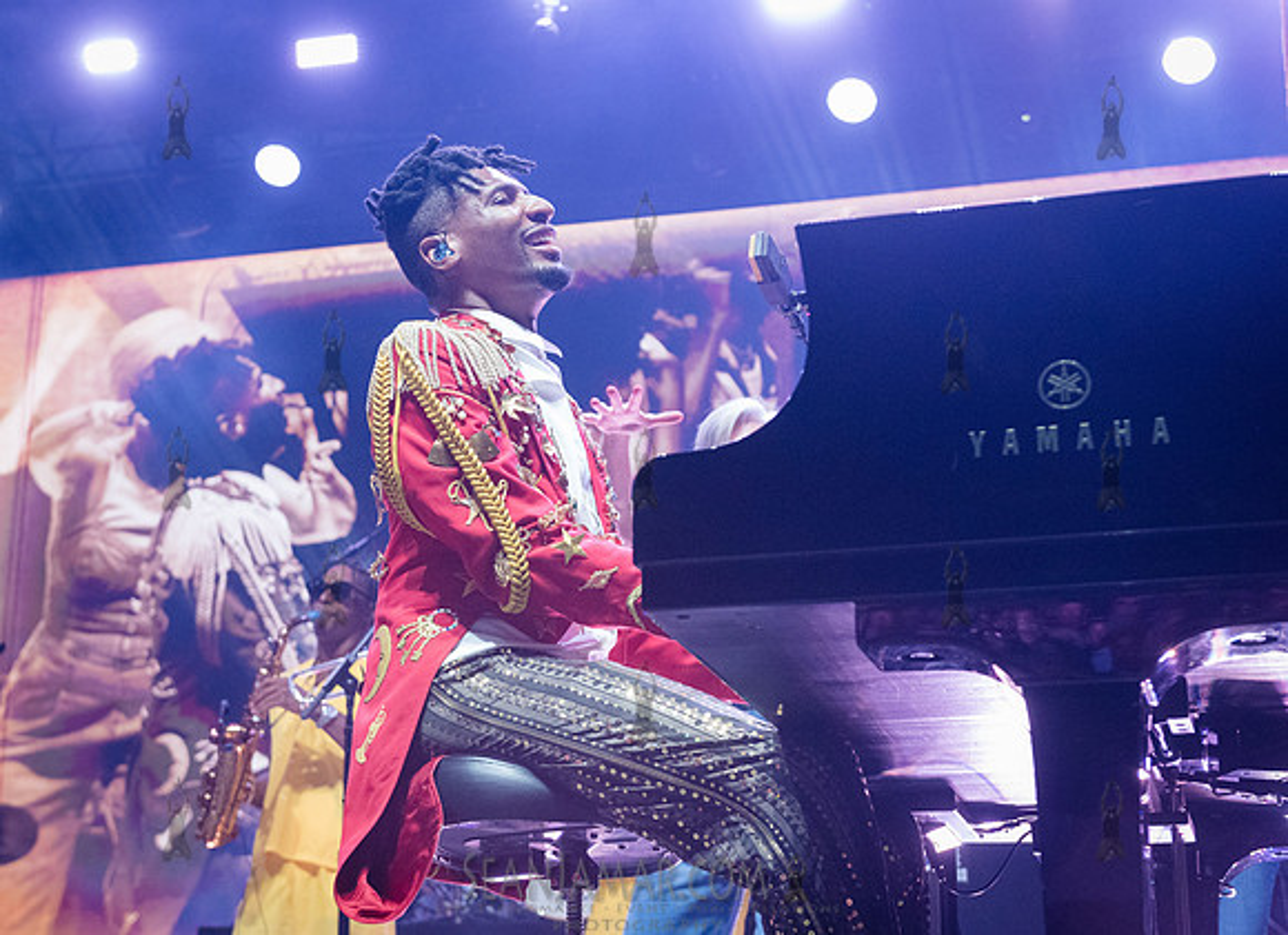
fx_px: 2383
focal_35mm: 65
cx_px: 551
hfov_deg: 30.2
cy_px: 465
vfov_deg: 22.2
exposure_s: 1/640
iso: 6400
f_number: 4
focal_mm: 56
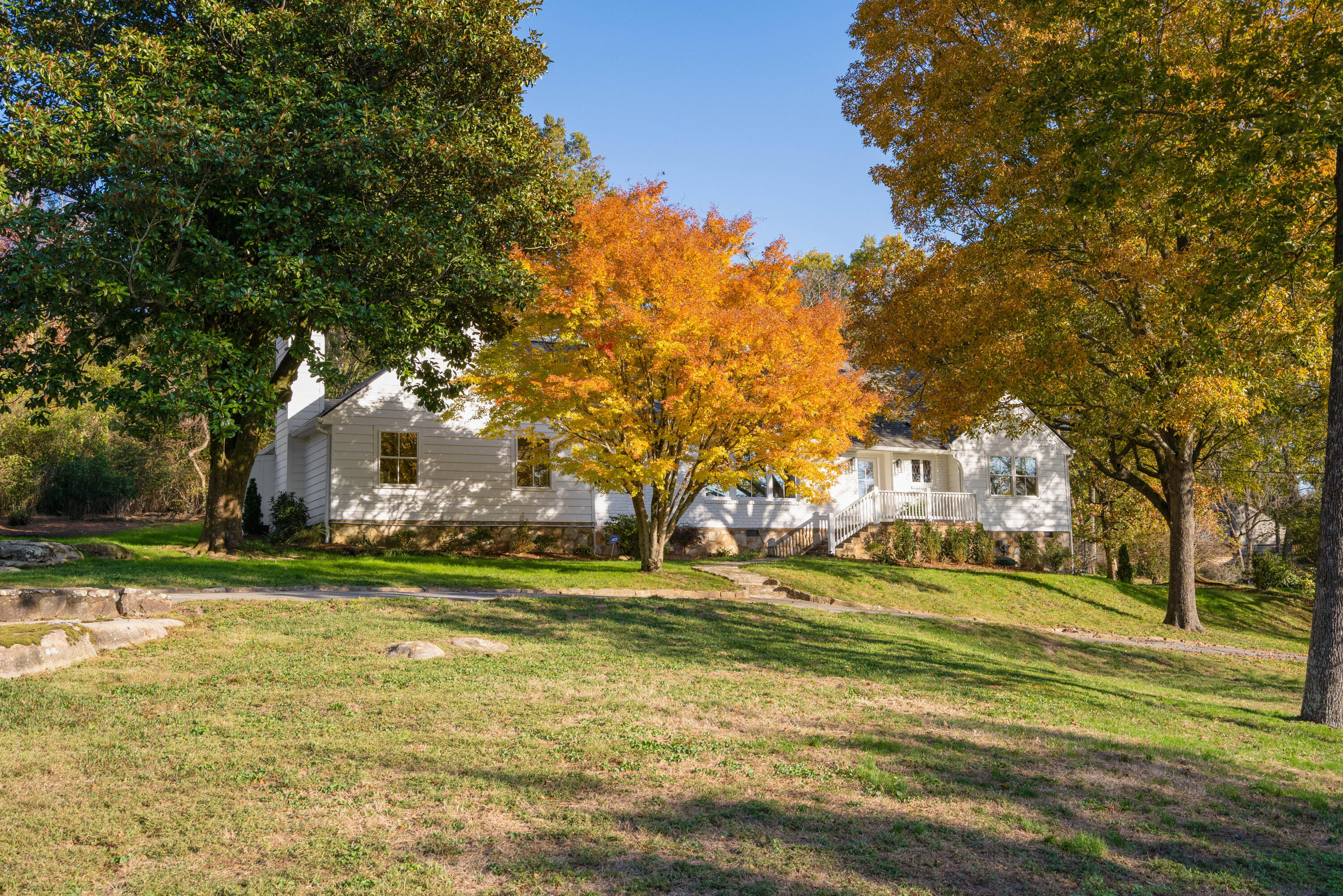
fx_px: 1306
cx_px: 672
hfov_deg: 54.4
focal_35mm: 35
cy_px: 448
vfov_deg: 37.9
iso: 320
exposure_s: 1/400
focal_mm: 35
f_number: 7.1
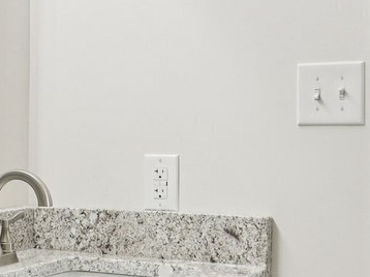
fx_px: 940
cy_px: 119
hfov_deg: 20.5
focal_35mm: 88
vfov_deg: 16.8
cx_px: -96
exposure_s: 1/25
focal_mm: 16
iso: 100
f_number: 8
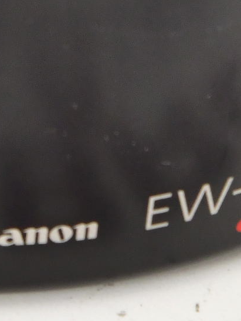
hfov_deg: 1.7
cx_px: 40
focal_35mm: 869
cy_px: -198
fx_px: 8067
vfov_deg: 2.3
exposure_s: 1/200
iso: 1000
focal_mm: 120
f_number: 11
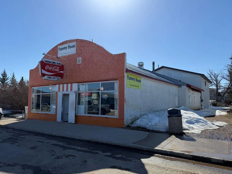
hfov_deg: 69.4
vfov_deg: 54.9
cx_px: 116
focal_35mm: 25
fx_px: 168
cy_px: 89
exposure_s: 1/7353
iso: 80
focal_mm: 6.76
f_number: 1.78
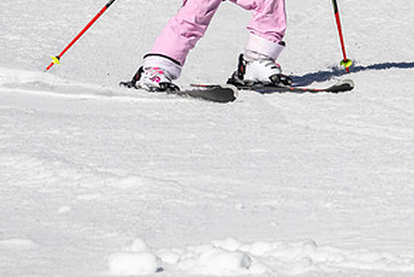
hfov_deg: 1.0
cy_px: 45
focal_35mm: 1970
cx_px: 279
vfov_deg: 0.7
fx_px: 22665
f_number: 8
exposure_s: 1/2000
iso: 200
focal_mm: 400
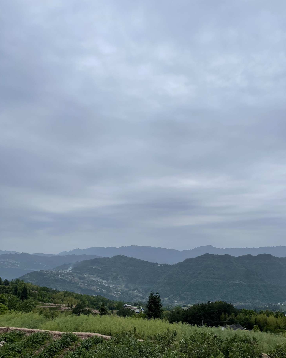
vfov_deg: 62.2
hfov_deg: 51.5
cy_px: 191
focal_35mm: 28
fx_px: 296
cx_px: 147
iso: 32
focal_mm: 5.1
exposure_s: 1/759
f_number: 1.6
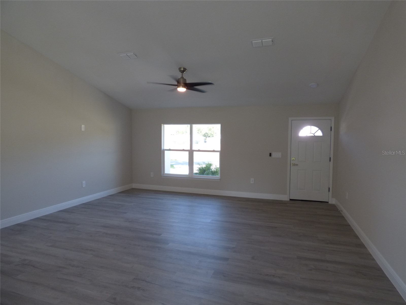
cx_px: 203
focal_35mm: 20
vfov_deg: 66.0
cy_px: 152
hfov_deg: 81.7
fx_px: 235
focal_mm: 3.58
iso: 125
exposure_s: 1/60
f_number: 2.8
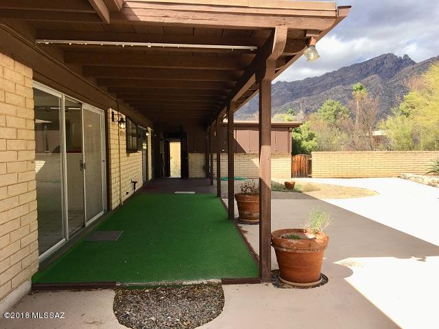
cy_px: 164
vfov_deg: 48.2
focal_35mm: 29
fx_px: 368
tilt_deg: -2.7
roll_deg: -0.3
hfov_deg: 61.7
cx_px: 220
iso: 25
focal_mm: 4.15
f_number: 2.2
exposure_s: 1/999
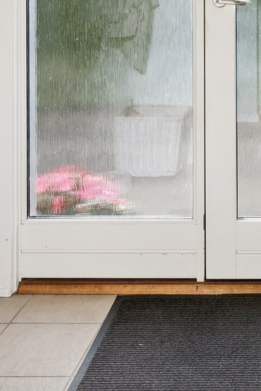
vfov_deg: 28.8
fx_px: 707
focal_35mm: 65
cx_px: 292
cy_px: -12
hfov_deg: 19.9
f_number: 9
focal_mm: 18
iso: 640
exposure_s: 1/800
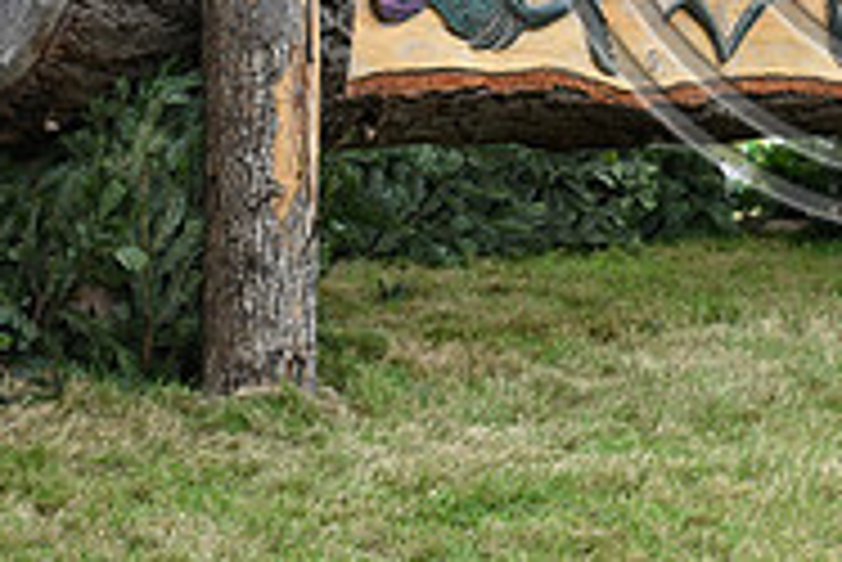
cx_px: 923
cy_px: -285
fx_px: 3628
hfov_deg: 13.0
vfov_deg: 8.7
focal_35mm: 155
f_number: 5.6
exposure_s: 1/1250
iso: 720
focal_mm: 50
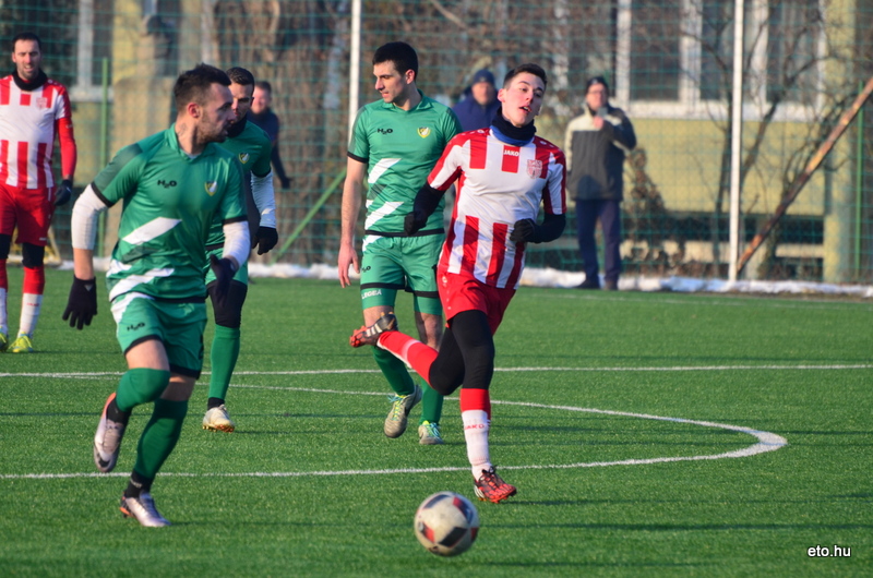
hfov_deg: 5.1
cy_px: 289
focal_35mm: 405
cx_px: 436
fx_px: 9802
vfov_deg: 3.4
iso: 500
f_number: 5.6
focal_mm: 270
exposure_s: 1/800
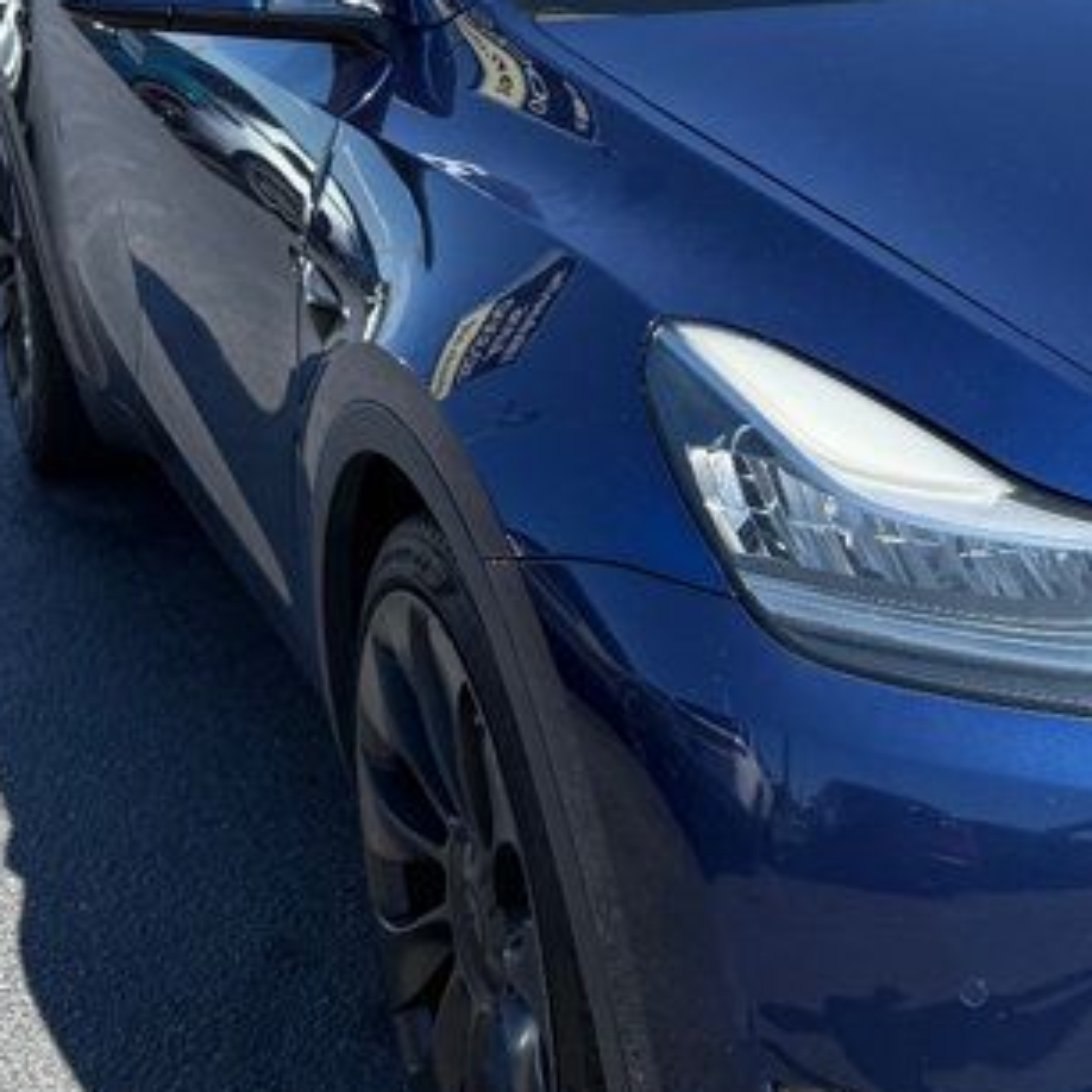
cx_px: 1160
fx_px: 2534
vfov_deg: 24.2
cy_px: 400
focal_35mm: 71
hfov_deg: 23.1
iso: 100
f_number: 1.78
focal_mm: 6.76
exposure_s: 1/2299
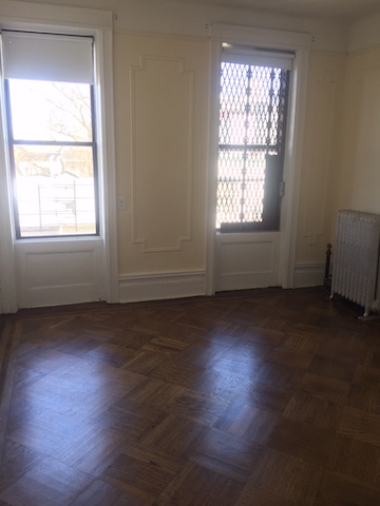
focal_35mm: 29
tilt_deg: -11.6
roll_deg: -1.0
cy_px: 253
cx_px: 190
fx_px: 424
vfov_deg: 61.7
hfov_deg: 48.2
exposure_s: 1/40
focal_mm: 4.15
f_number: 2.2
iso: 32
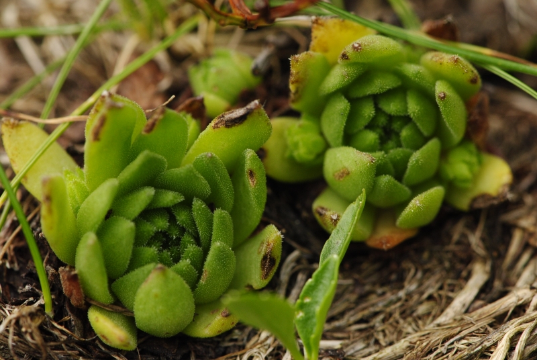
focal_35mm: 128
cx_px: 268
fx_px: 1905
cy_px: 180
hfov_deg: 16.0
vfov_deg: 10.8
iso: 400
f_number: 9
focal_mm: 85
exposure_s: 1/200
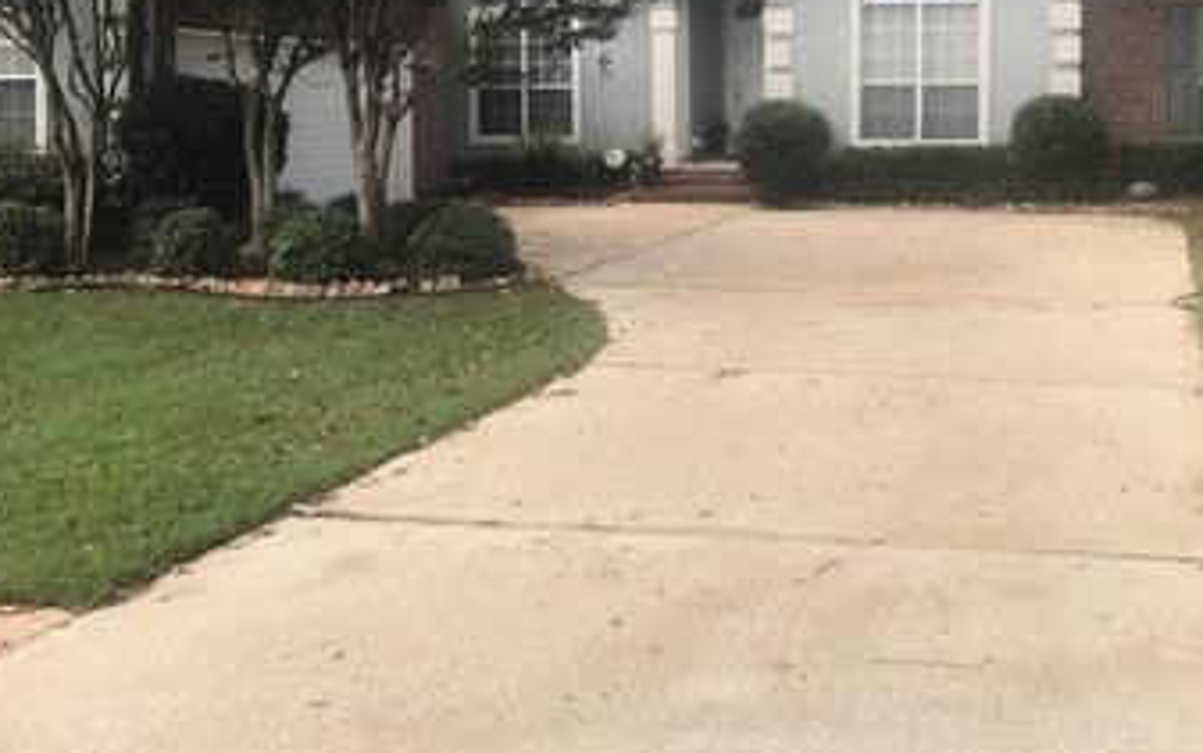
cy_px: 162
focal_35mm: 44
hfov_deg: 44.5
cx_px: 814
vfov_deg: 28.7
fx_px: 1443
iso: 20
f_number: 1.8
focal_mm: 3.99
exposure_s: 1/1709
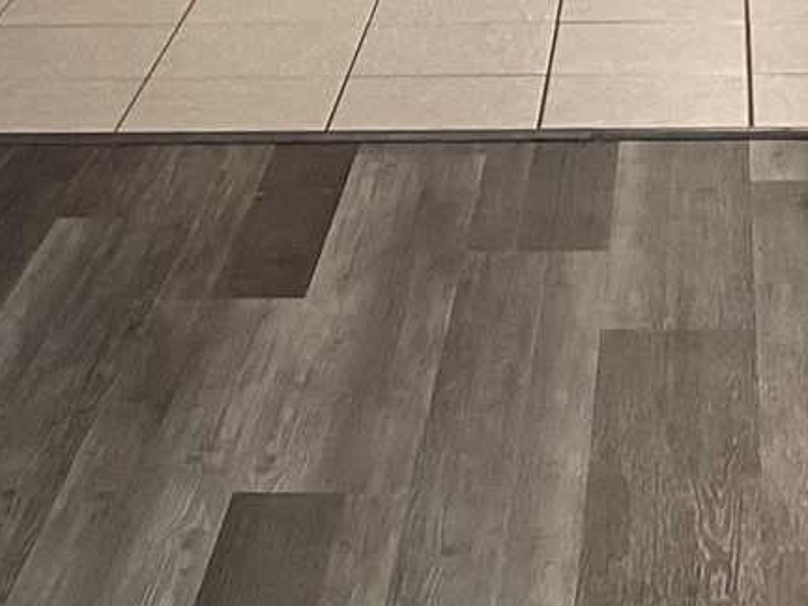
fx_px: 3431
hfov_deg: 13.4
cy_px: -718
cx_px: 636
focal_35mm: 147
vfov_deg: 9.3
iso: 100
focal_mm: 3.3
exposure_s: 1/60
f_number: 2.4
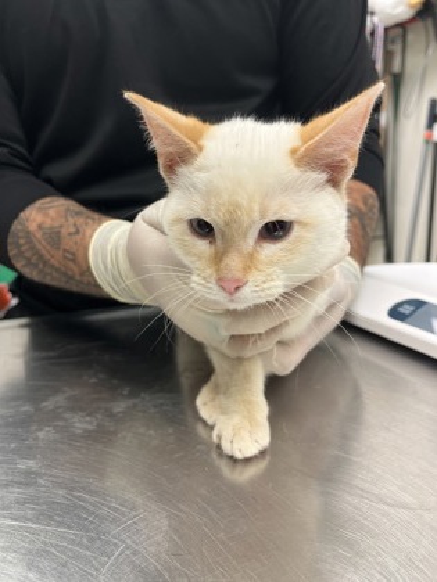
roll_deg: +1.5
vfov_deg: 67.3
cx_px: 218
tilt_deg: -14.8
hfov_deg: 53.1
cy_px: 291
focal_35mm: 26
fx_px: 438
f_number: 1.6
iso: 80
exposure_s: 1/60
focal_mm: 5.1
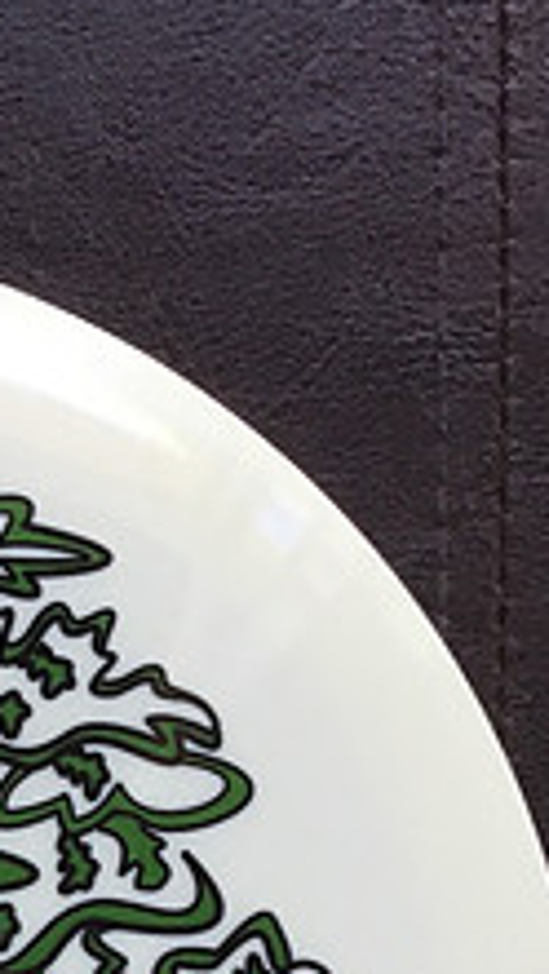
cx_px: -255
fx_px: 2300
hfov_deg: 12.9
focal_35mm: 89
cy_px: 1191
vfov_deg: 22.0
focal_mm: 3.3
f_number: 2.4
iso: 50
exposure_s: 1/30
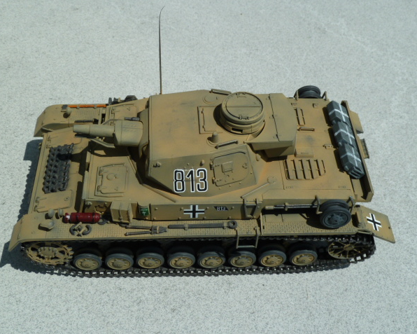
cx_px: 204
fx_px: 543
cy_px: 167
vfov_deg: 34.2
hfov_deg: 42.0
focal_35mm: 44
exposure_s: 1/640
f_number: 5.6
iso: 80
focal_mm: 6.9
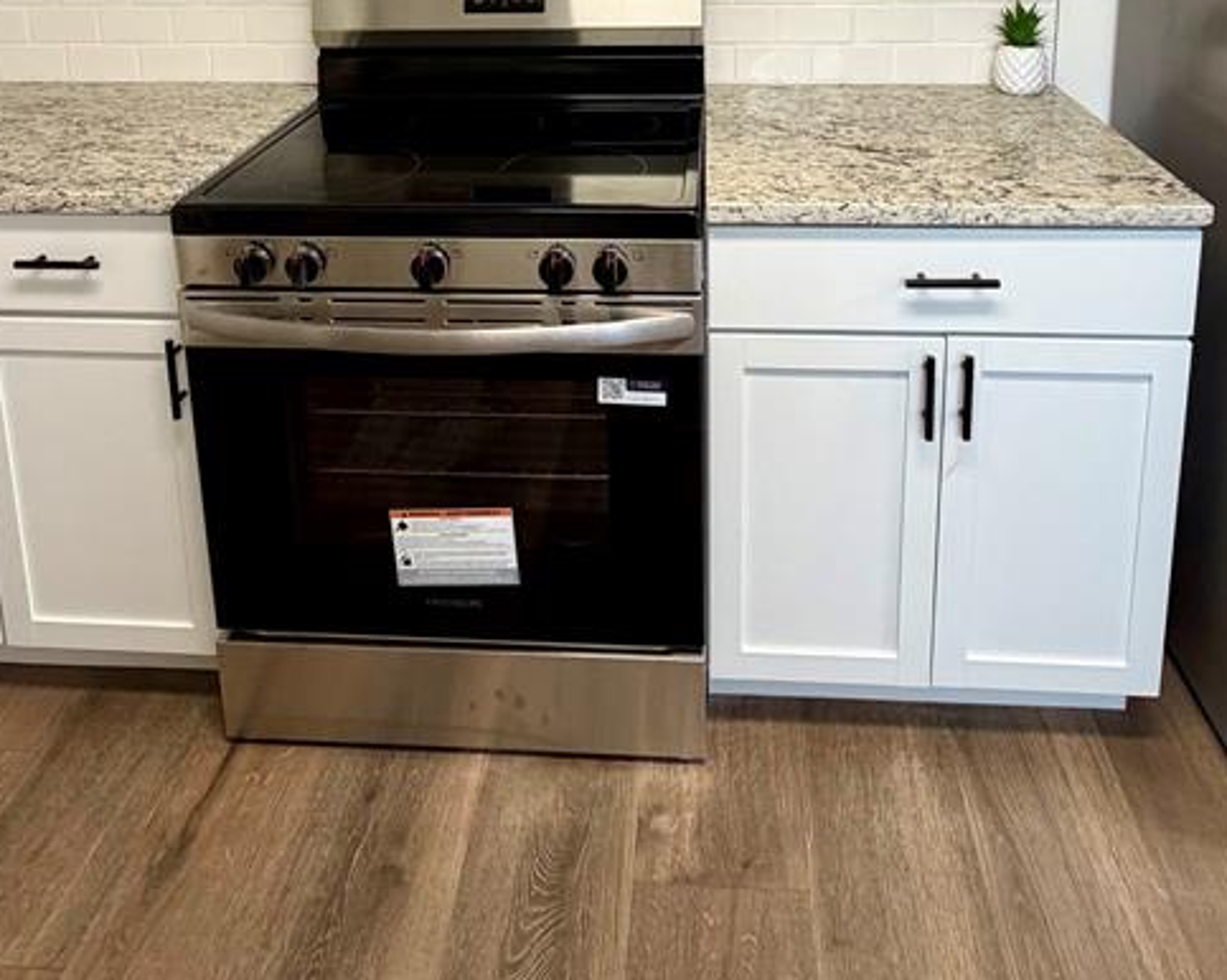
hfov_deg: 60.5
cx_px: 633
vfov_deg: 43.4
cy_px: 15
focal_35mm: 29
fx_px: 1053
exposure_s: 1/120
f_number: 2.2
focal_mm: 2.22
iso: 200
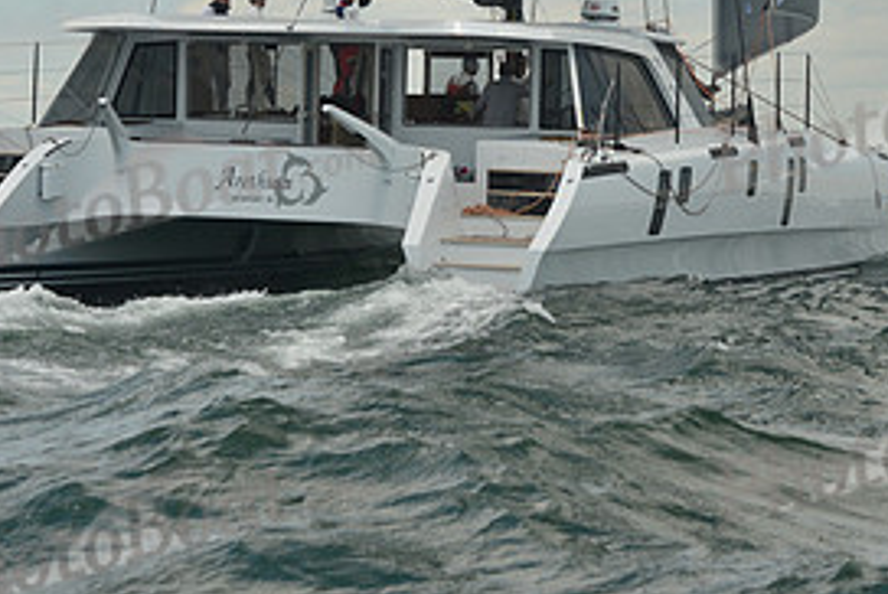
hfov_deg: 13.8
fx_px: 3679
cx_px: 548
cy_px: -15
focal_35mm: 149
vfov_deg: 9.2
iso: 400
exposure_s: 1/800
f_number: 5.6
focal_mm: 70
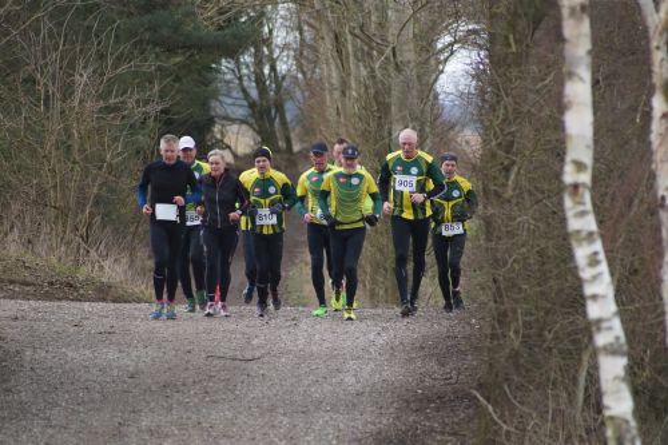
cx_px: 334
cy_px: 222
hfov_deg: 4.6
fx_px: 8347
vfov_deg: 3.1
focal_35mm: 450
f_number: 5.6
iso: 800
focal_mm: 300
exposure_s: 1/500
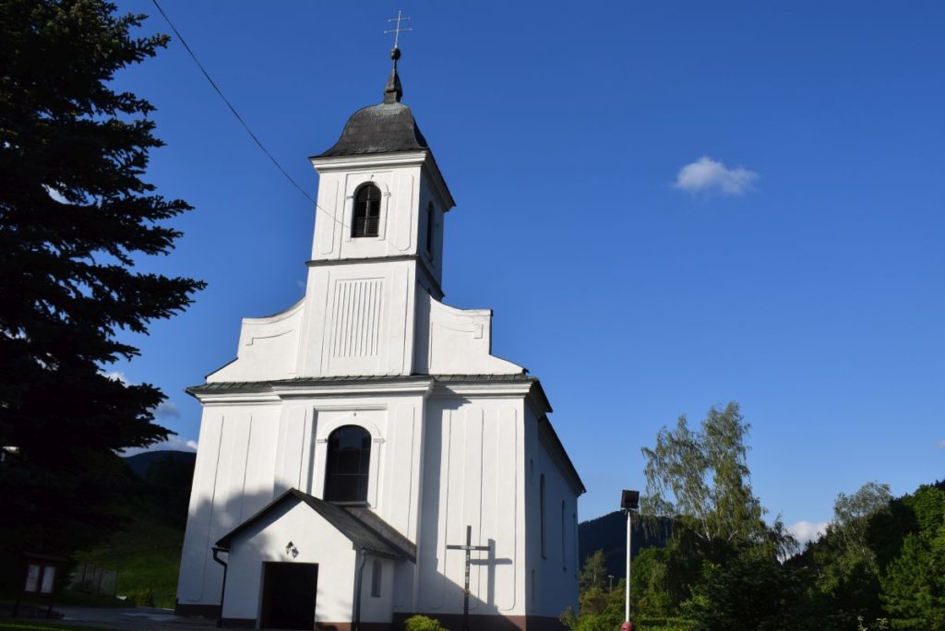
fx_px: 867
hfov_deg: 57.2
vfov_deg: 40.0
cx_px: 472
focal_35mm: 33
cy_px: 316
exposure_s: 1/400
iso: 200
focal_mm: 22
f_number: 10
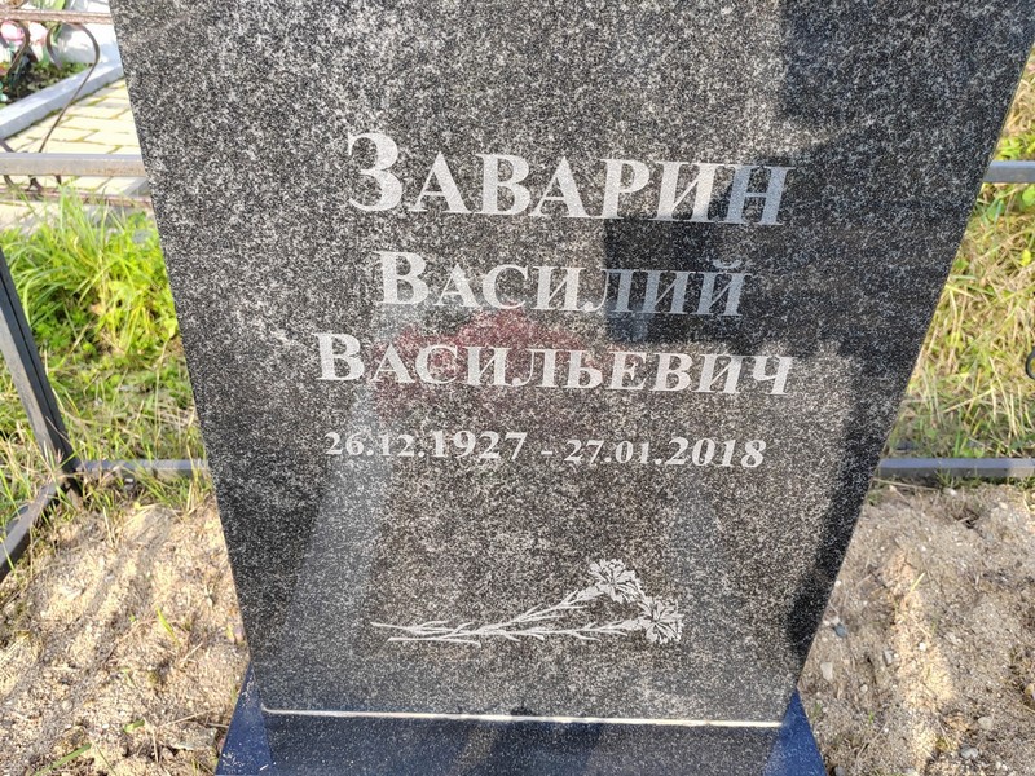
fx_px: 807
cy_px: 388
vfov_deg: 51.4
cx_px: 518
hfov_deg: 65.3
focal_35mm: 27
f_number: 1.9
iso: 100
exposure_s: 1/330
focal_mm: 5.52
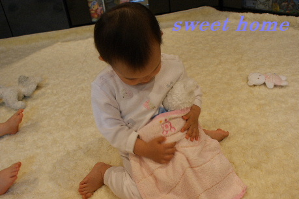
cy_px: 100
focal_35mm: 39
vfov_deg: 34.1
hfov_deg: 49.6
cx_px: 150
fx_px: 324
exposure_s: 1/15
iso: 400
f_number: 4.5
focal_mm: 26
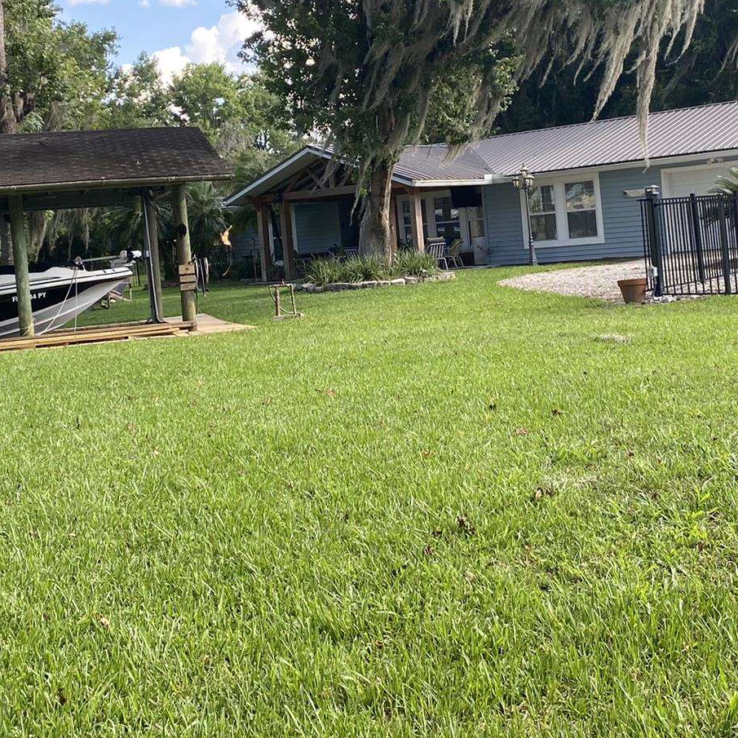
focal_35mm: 52
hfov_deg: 32.8
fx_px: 1254
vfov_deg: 32.4
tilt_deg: +0.2
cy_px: 232
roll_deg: +4.3
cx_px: 414
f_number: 1.8
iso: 32
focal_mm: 4.25
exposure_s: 1/340
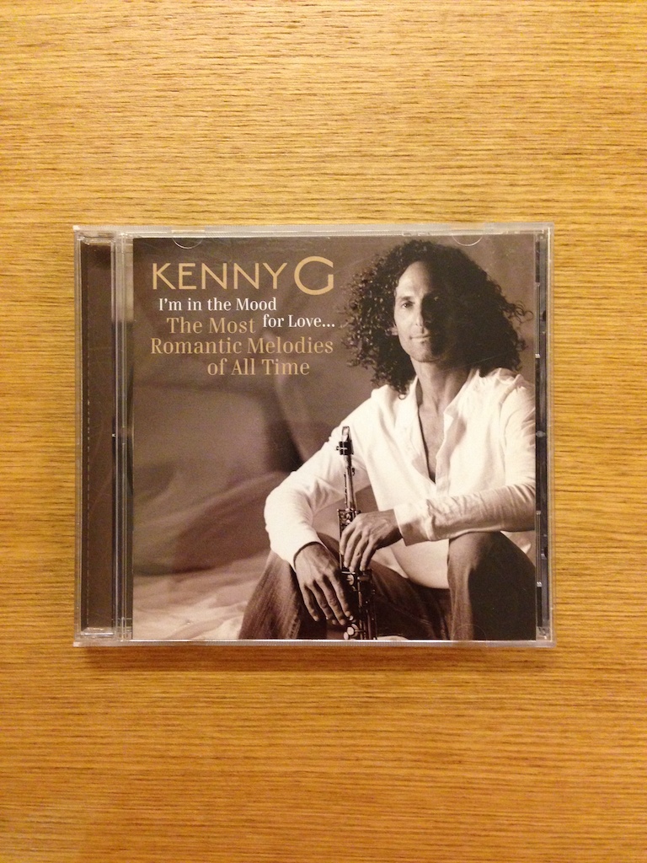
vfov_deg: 55.4
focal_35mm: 33
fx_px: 822
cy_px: 432
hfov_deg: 42.9
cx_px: 324
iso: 320
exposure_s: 1/20
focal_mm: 4.12
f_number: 2.4
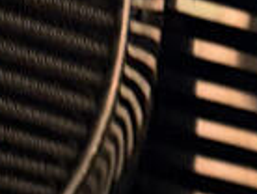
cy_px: 767
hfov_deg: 9.7
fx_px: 1324
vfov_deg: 6.7
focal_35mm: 178
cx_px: 642
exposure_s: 1/60
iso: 500
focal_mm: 6.76
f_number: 1.78
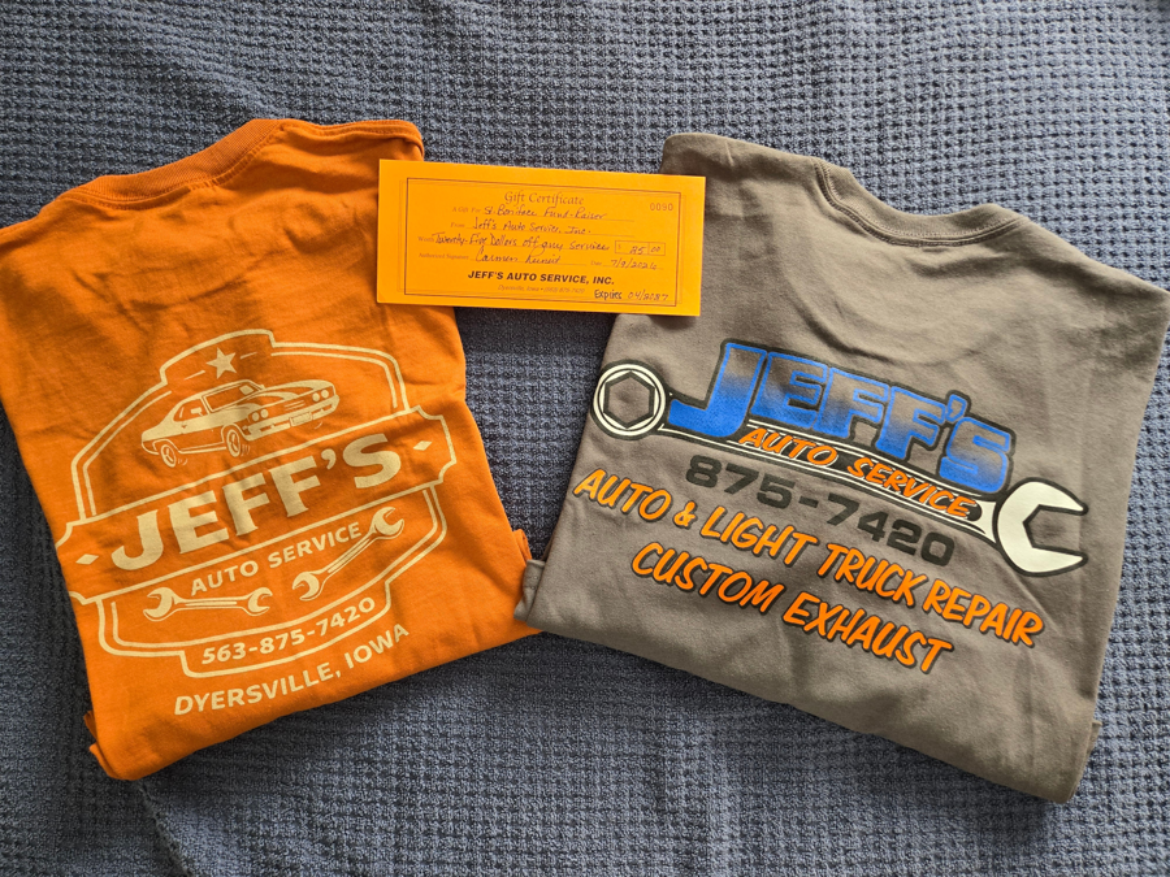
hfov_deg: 73.9
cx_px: 585
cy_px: 438
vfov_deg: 58.9
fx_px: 777
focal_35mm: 23
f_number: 1.8
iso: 200
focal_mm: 5.4
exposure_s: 1/120
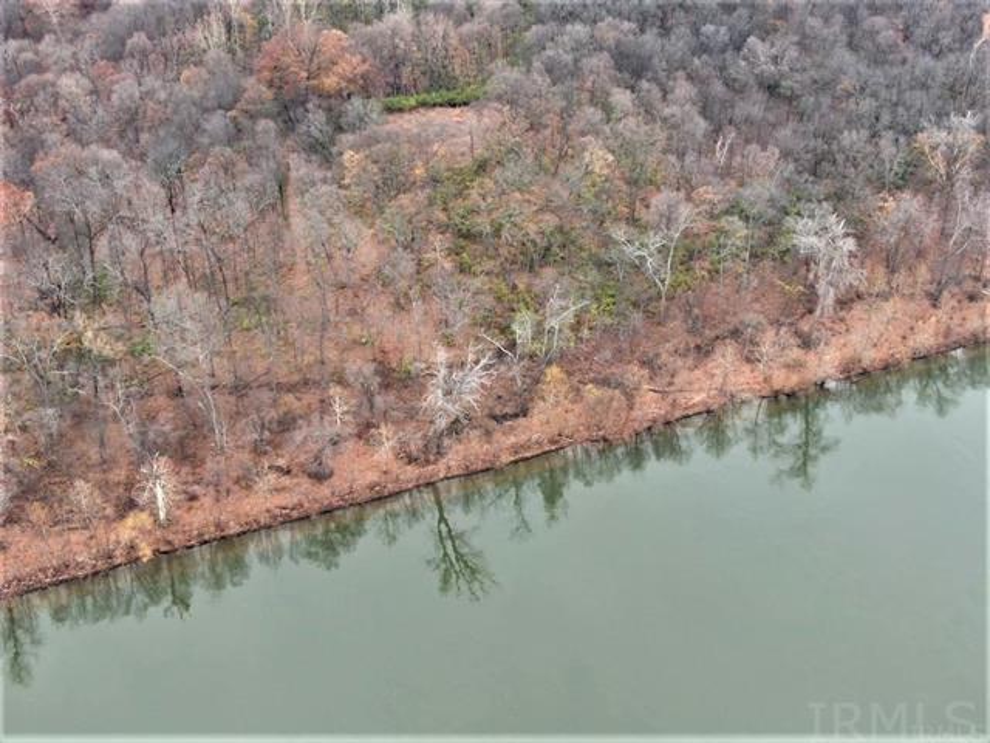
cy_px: 372
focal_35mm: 48
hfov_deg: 39.7
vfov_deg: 30.3
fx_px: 1373
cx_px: 495
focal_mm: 8.6
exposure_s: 1/20
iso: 200
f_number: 3.8
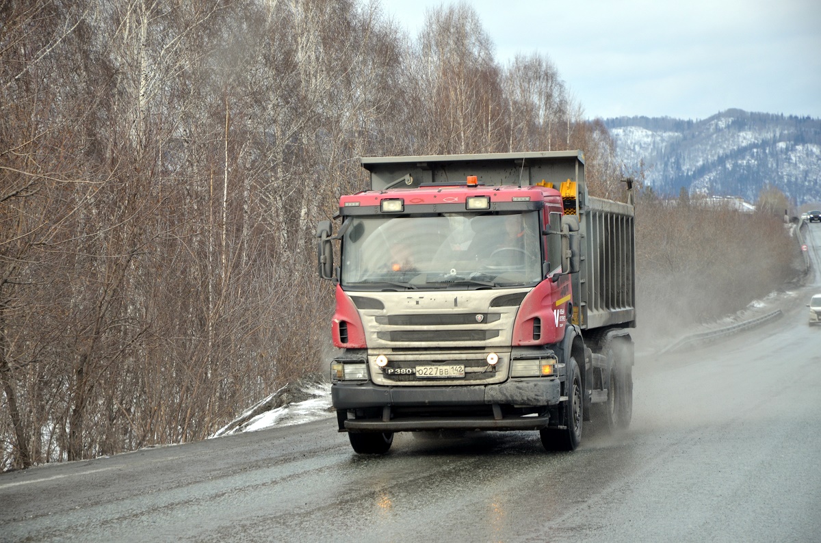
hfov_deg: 19.5
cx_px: 410
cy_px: 272
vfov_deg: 13.0
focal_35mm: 105
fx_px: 2389
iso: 400
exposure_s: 1/1000
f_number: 4.5
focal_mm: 70
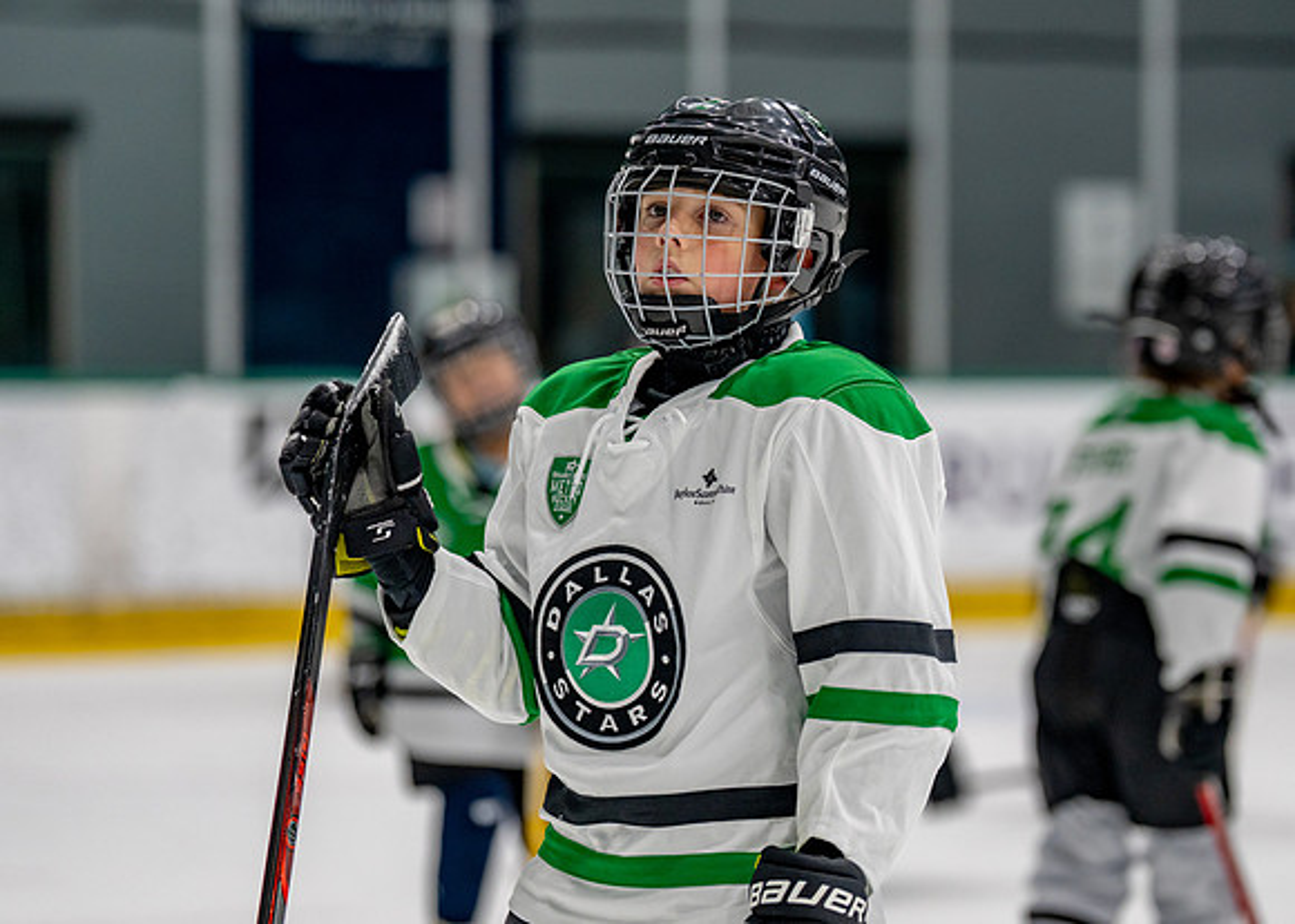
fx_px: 6418
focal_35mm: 175
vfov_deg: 8.2
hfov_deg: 11.5
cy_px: 444
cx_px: 674
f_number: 2.8
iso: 1000
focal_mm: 133
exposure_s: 1/1250
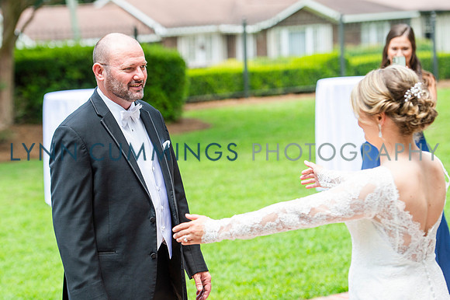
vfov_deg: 11.4
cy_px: 150
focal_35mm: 120
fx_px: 1497
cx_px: 193
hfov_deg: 17.1
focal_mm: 105
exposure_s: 1/1250
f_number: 3.5
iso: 400
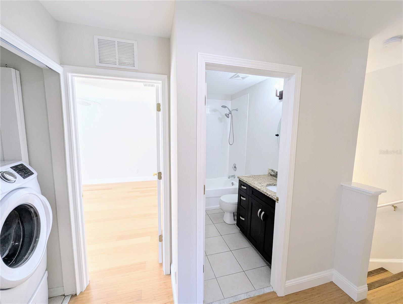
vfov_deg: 90.1
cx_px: 202
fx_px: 152
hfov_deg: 106.1
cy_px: 152
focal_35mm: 13
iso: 89
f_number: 2.2
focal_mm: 1.95
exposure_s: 1/120
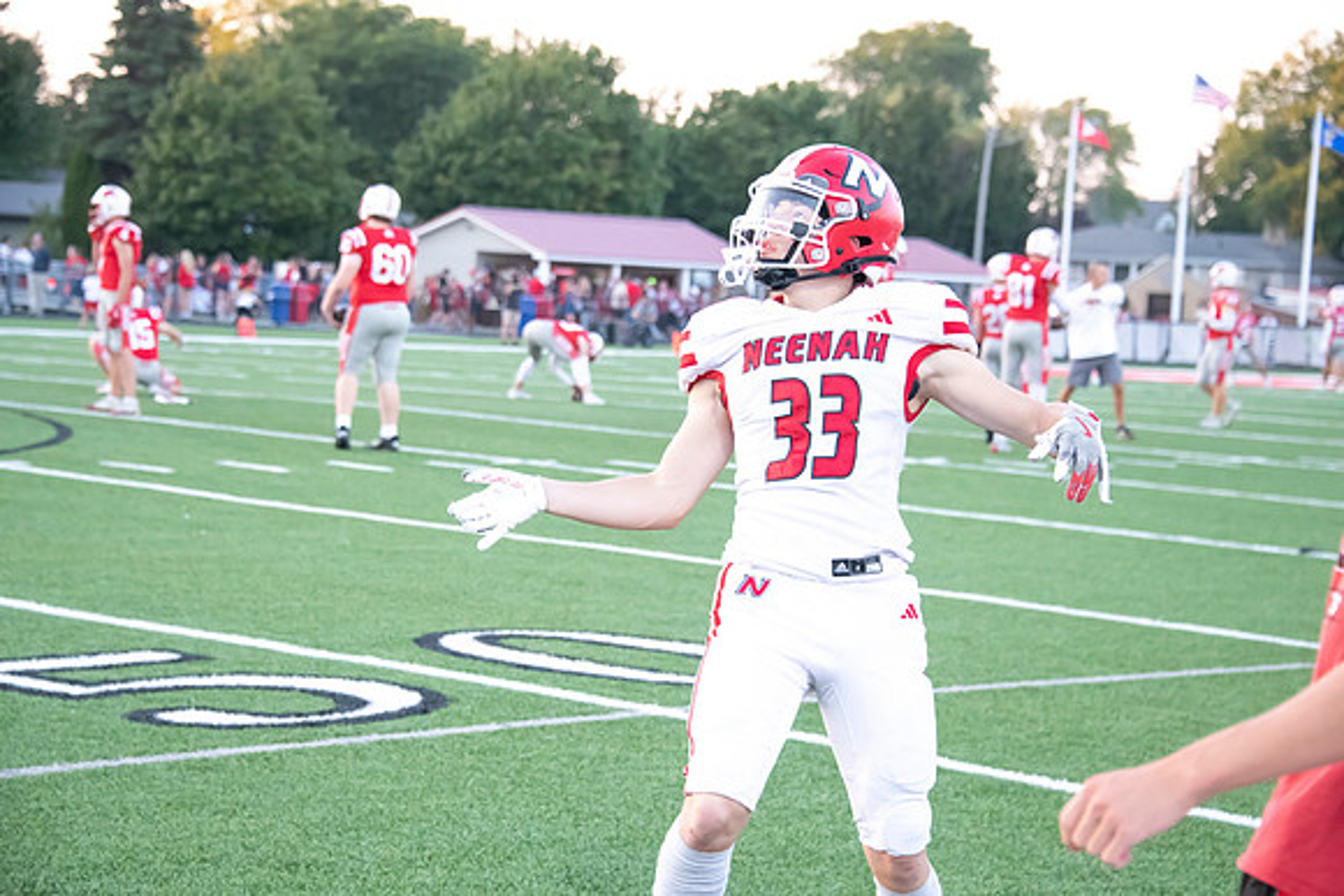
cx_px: 672
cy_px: 448
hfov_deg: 20.8
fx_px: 3659
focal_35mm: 98
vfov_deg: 14.0
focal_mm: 98
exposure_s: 1/640
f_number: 5.6
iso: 4000
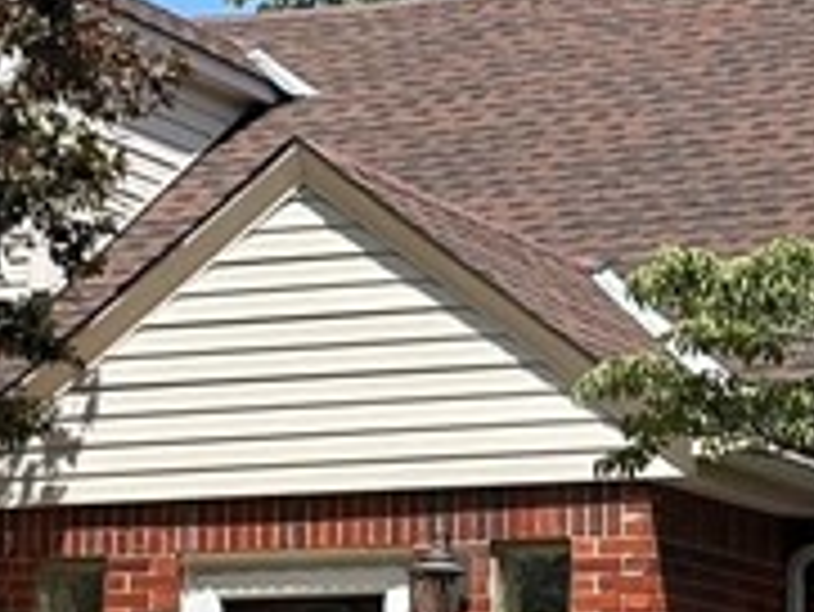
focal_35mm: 147
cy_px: 522
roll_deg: -0.9
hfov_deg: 13.4
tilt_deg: +7.7
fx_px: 3459
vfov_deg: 10.1
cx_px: 630
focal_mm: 5.7
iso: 50
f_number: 1.5
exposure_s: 1/2404
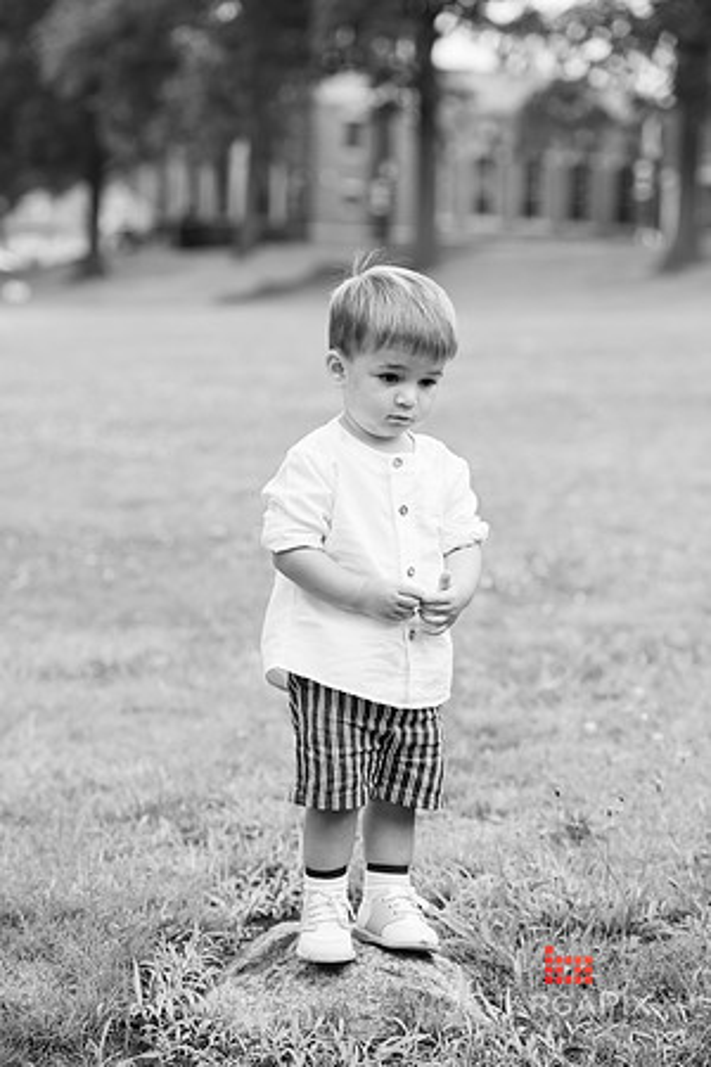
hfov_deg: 15.2
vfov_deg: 22.6
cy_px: 534
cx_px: 356
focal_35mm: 90
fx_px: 2666
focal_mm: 90
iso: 200
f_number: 4
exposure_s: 1/500
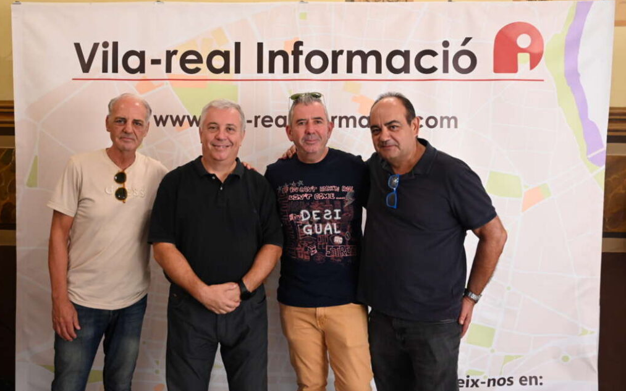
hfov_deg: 56.0
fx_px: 589
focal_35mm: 35
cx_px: 310
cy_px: 181
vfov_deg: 36.7
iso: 6400
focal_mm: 33.5
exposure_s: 1/320
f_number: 4
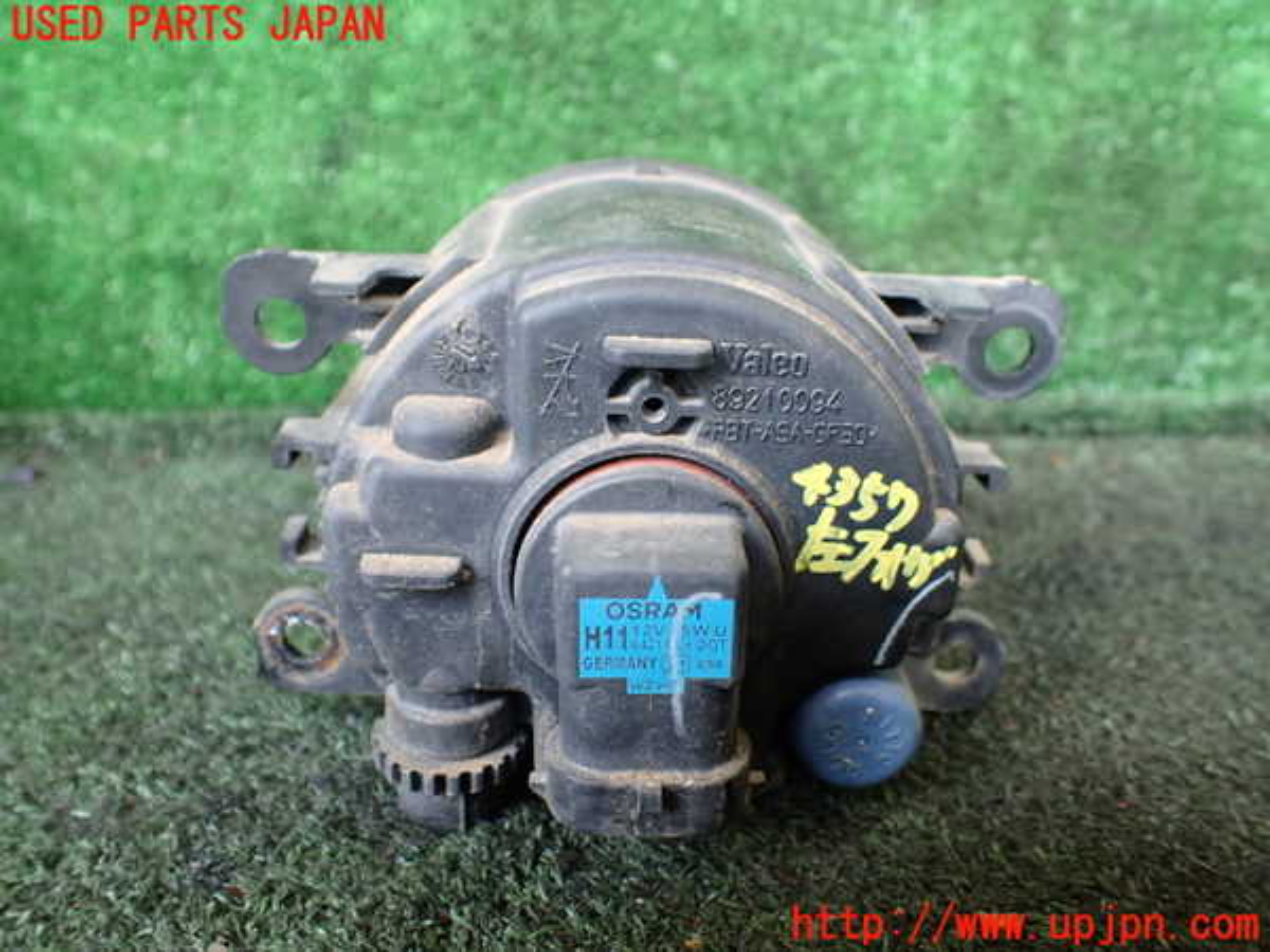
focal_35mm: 30
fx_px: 1101
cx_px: 635
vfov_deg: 46.8
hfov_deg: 60.0
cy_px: 476
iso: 800
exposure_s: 1/125
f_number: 2.3
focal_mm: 5.4
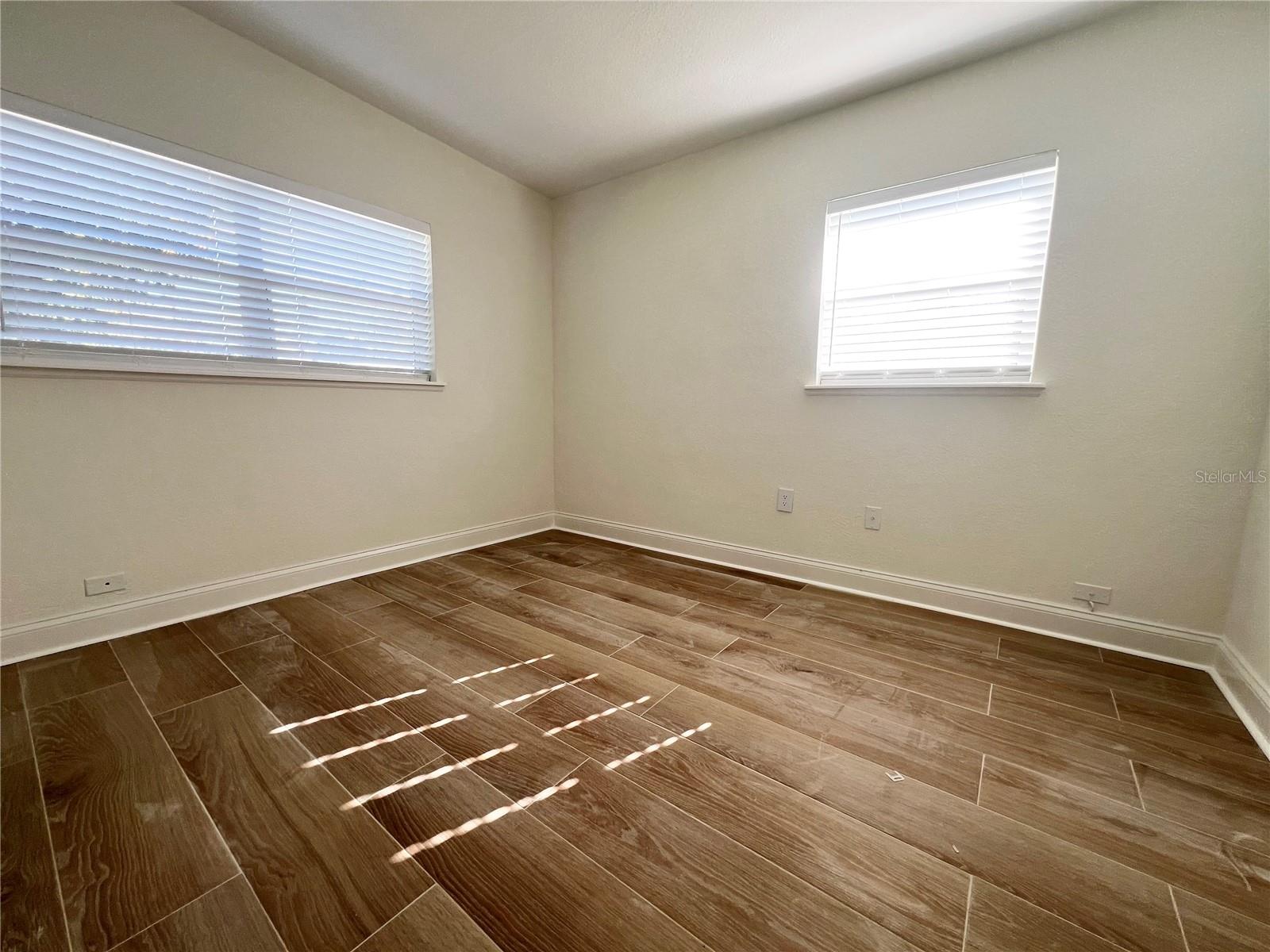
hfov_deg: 106.2
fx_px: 477
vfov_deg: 89.9
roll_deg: -2.2
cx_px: 635
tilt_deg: -8.6
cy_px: 476
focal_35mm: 13
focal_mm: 1.57
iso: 50
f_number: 1.8
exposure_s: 1/99
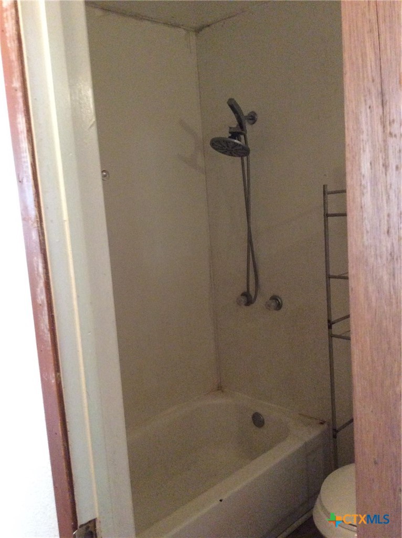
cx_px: 201
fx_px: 497
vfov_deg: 56.9
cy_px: 269
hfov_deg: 44.0
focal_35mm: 32
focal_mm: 3.3
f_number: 2.4
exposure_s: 1/20
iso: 320
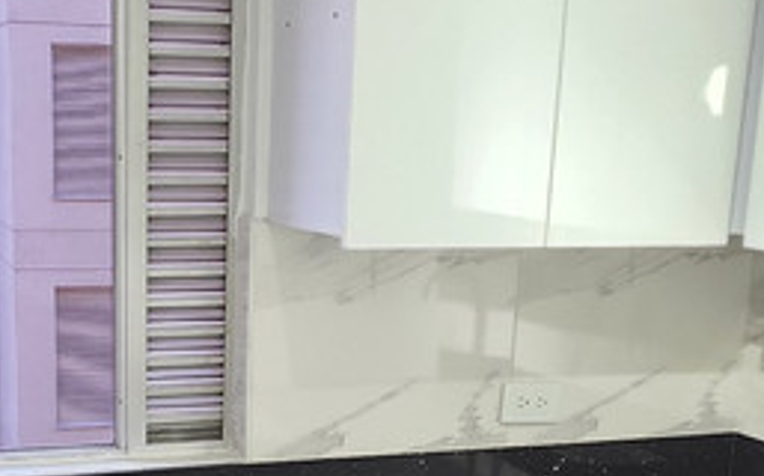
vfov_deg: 21.2
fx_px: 1206
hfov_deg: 34.8
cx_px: 250
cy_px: 518
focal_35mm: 58
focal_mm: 2.2
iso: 800
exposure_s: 1/60
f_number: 1.9
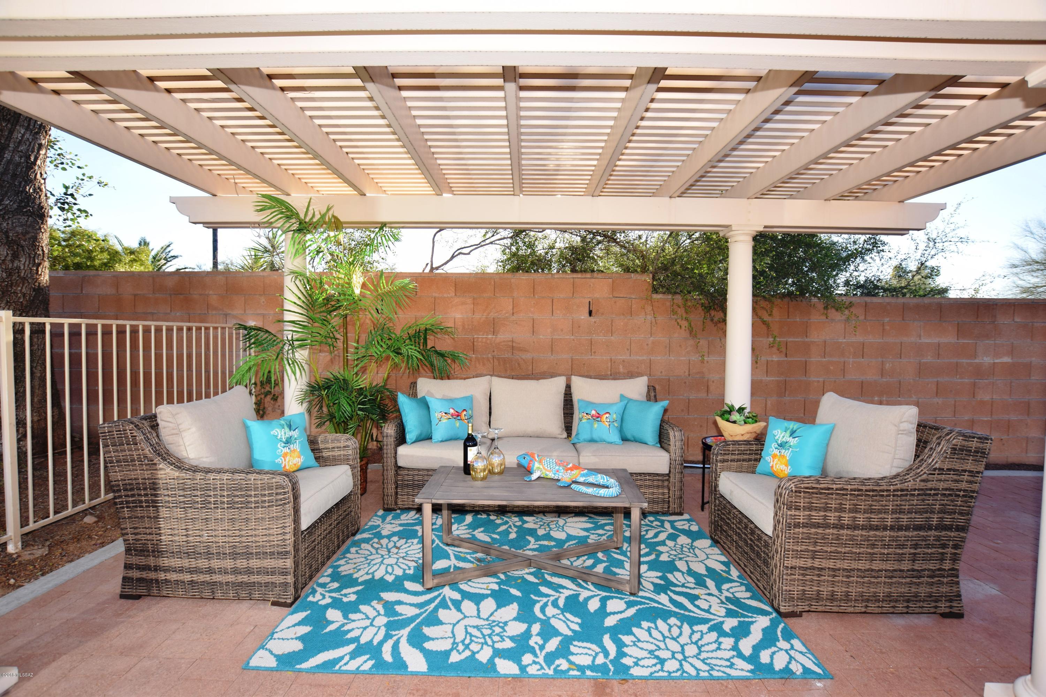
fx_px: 436
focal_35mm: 15
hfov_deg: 100.4
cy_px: 348
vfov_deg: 77.3
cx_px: 523
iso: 100
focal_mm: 10
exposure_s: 1/125
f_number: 5.6
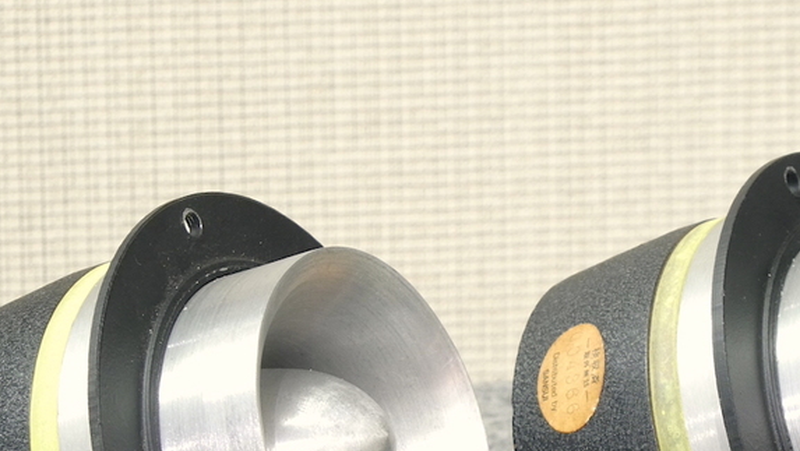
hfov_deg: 4.7
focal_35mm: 456
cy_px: 457
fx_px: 9678
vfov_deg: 2.7
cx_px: 501
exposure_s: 1
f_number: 5.6
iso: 100
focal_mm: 44.8
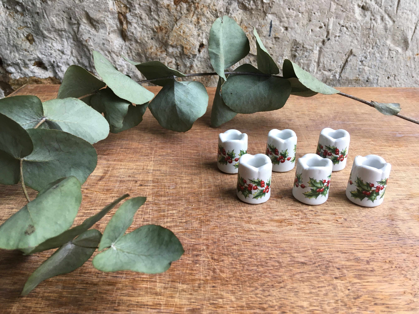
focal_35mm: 29
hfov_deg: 61.7
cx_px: 210
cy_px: 157
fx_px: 351
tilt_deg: -27.3
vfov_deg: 48.2
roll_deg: +1.0
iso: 50
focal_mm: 4.15
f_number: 2.2
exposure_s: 1/33
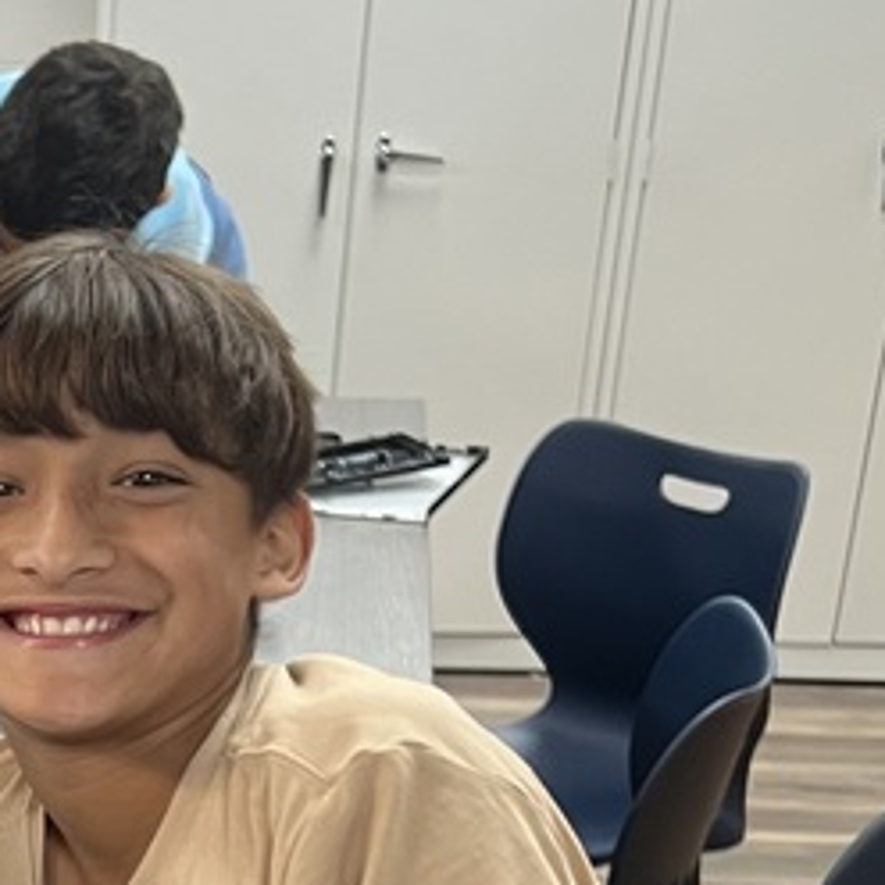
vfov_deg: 17.2
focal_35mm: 95
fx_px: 2748
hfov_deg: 16.7
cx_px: -414
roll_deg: +1.5
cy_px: 1167
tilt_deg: -27.0
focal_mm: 5.7
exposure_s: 1/60
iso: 200
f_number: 1.5
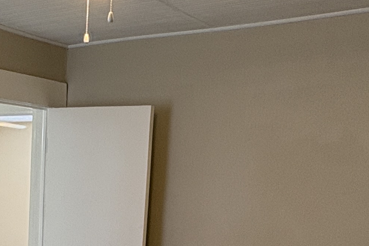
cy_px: 256
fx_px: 605
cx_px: 67
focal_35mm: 59
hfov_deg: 32.9
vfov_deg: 22.0
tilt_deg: -7.5
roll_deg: -3.9
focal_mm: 2.22
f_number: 2.2
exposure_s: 1/60
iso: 200
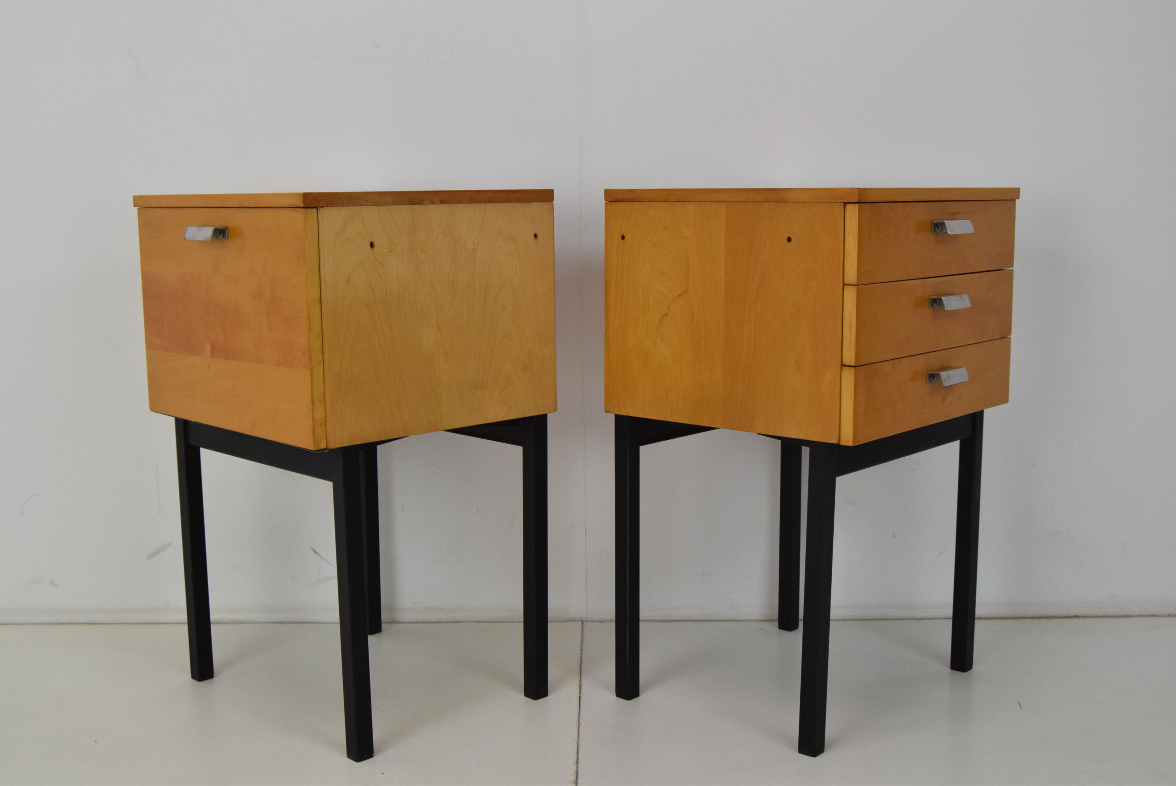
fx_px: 1373
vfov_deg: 31.9
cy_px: 393
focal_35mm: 42
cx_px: 588
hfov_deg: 46.4
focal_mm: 28
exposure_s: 1/250
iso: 1600
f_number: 8
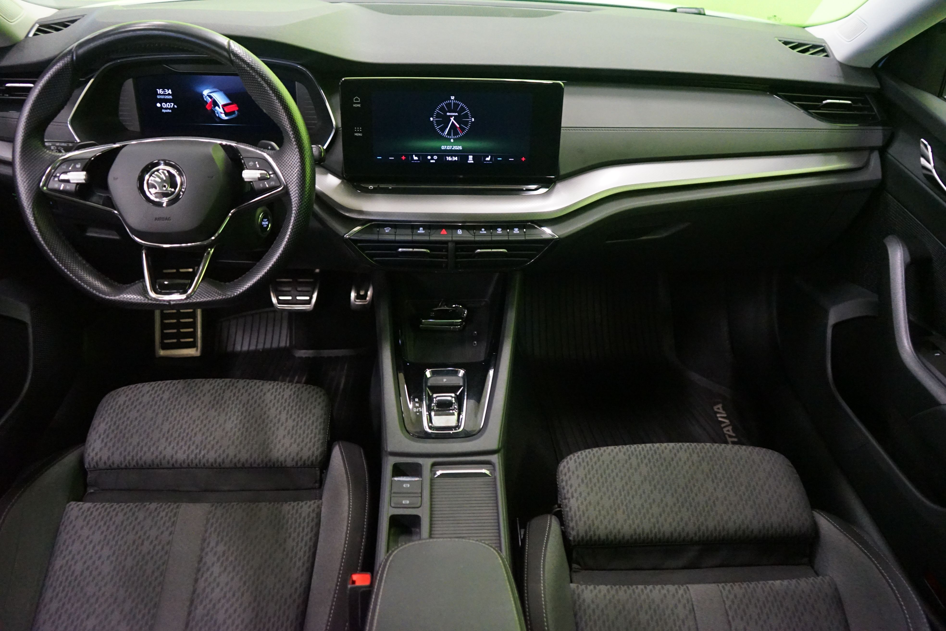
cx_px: 473
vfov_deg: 46.4
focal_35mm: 28
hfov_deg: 65.5
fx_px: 736
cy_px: 316
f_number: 3.5
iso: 6400
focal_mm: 28
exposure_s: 1/20
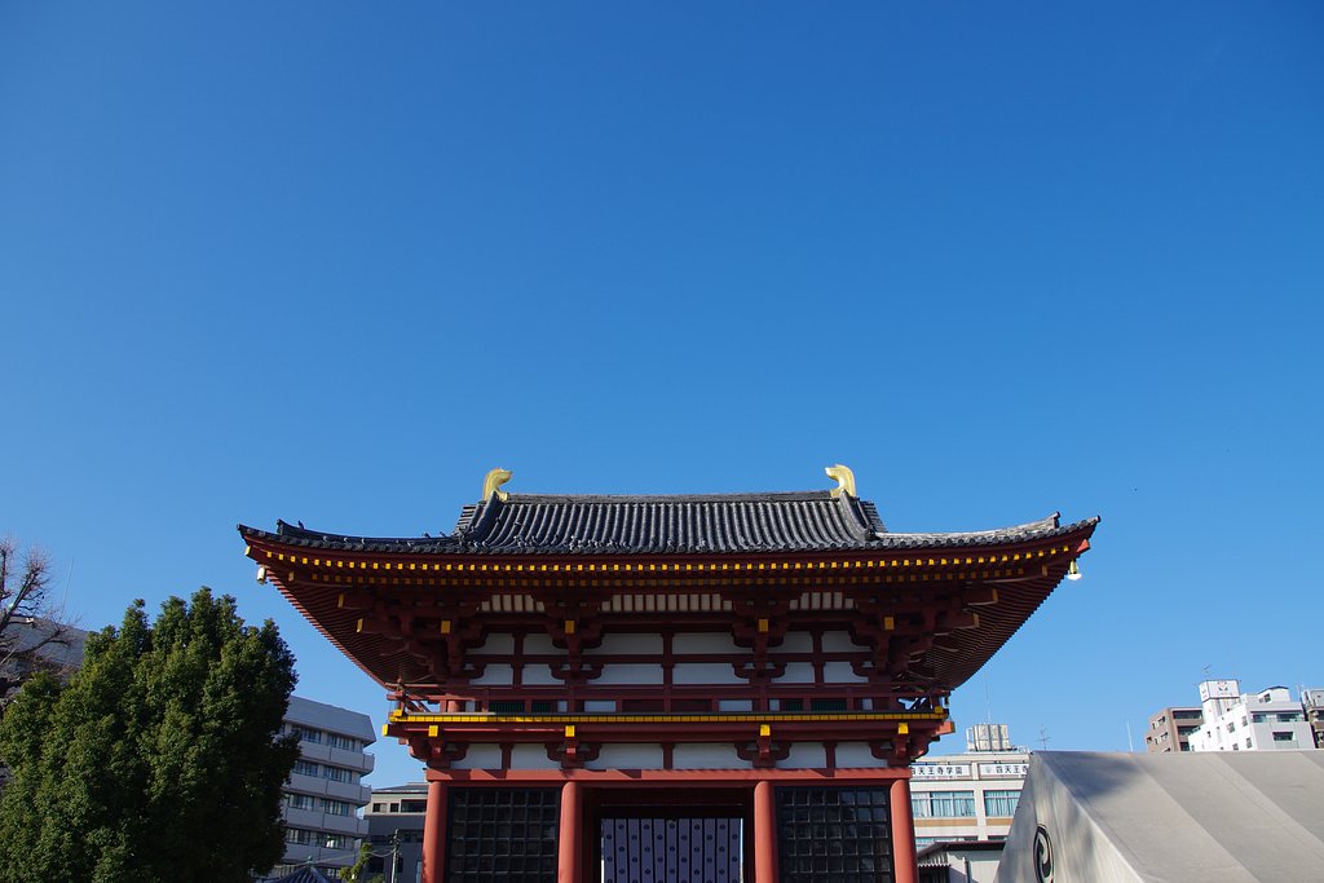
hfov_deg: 61.9
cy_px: 442
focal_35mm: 30
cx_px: 662
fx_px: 1103
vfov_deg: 43.6
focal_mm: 20
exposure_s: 1/125
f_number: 8
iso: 80
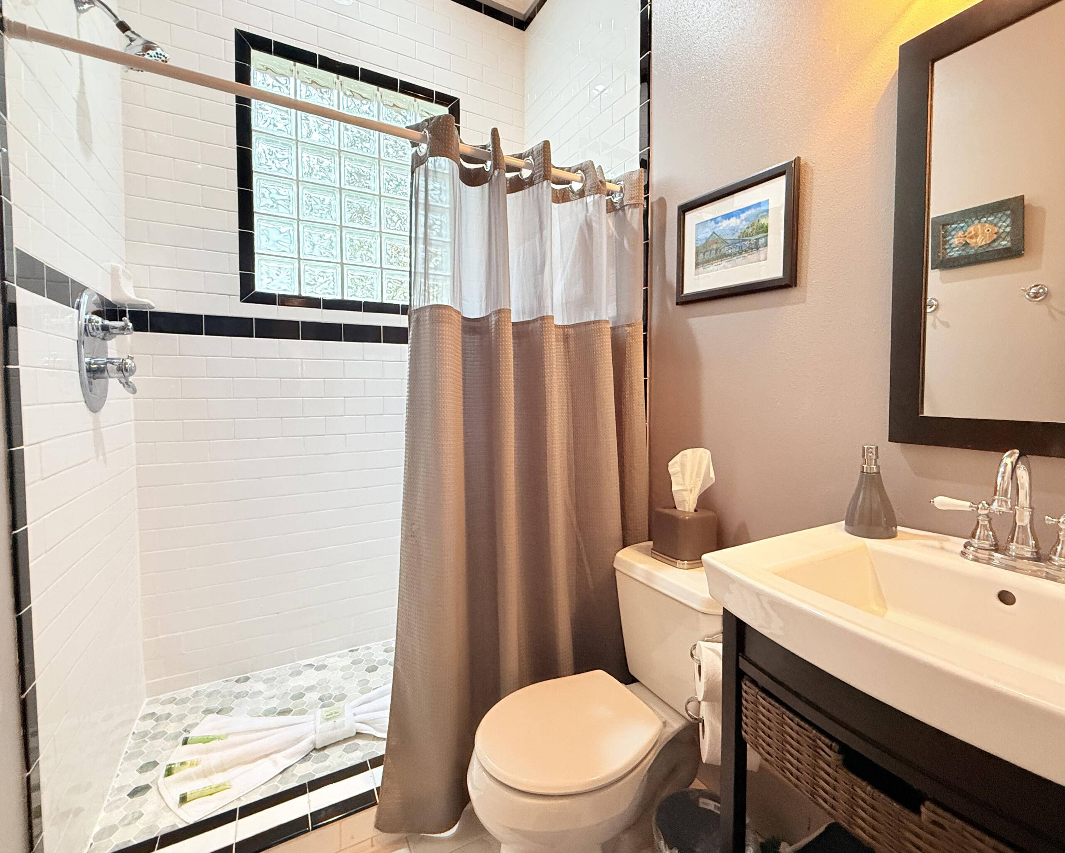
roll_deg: -0.1
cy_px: 405
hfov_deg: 92.9
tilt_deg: -2.9
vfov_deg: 80.3
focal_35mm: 16
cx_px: 577
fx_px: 504
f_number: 2.2
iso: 500
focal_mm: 2.22
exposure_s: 1/60
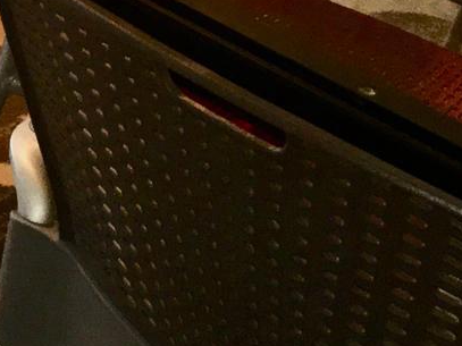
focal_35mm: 146
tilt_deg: -16.0
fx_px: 1948
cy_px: -475
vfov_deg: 9.2
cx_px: -333
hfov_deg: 12.5
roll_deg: -4.6
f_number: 2.2
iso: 50
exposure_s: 1/30
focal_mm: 4.15
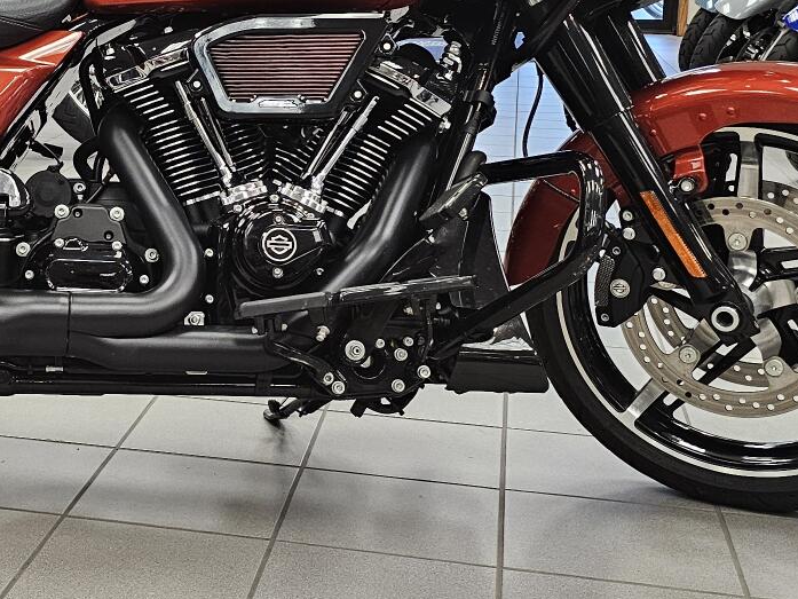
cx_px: 81
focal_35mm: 66
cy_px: 143
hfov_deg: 28.3
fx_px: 1522
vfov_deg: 22.0
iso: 250
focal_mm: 6.3
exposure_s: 1/120
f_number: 1.7
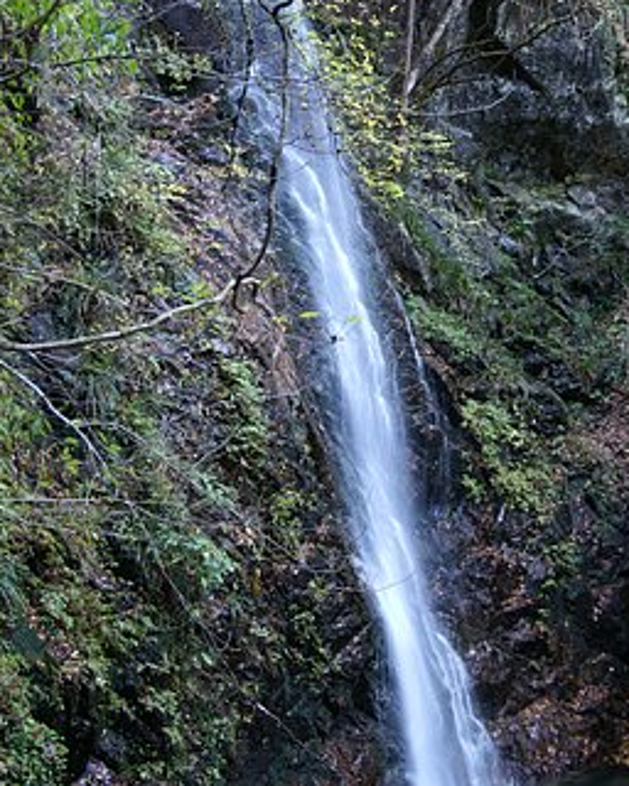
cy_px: 282
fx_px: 1047
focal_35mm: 45
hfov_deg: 33.4
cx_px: 371
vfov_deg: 40.8
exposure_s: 1/5
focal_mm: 20
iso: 100
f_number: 4
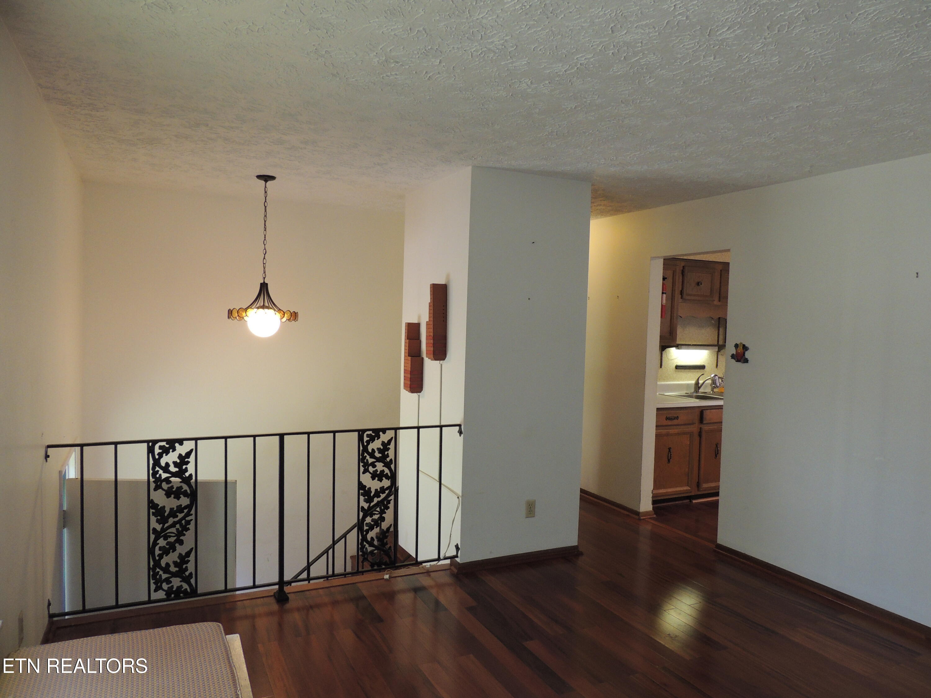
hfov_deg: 71.6
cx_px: 466
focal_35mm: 24
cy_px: 349
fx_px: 645
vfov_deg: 56.8
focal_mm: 4.3
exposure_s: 1/30
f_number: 3
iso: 280
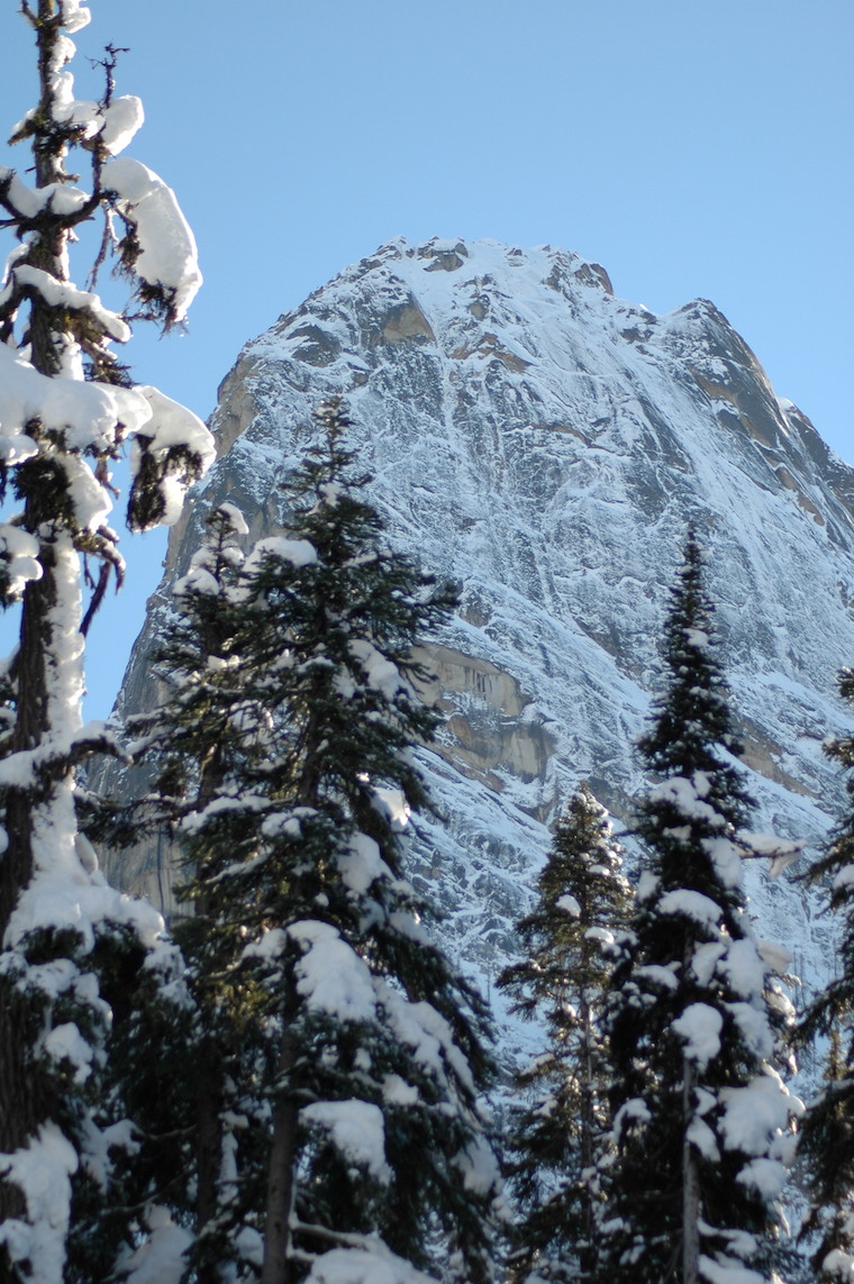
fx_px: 4277
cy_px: 642
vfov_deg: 17.1
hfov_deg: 11.4
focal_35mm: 120
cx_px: 427
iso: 200
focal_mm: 80
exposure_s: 1/500
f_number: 4.2
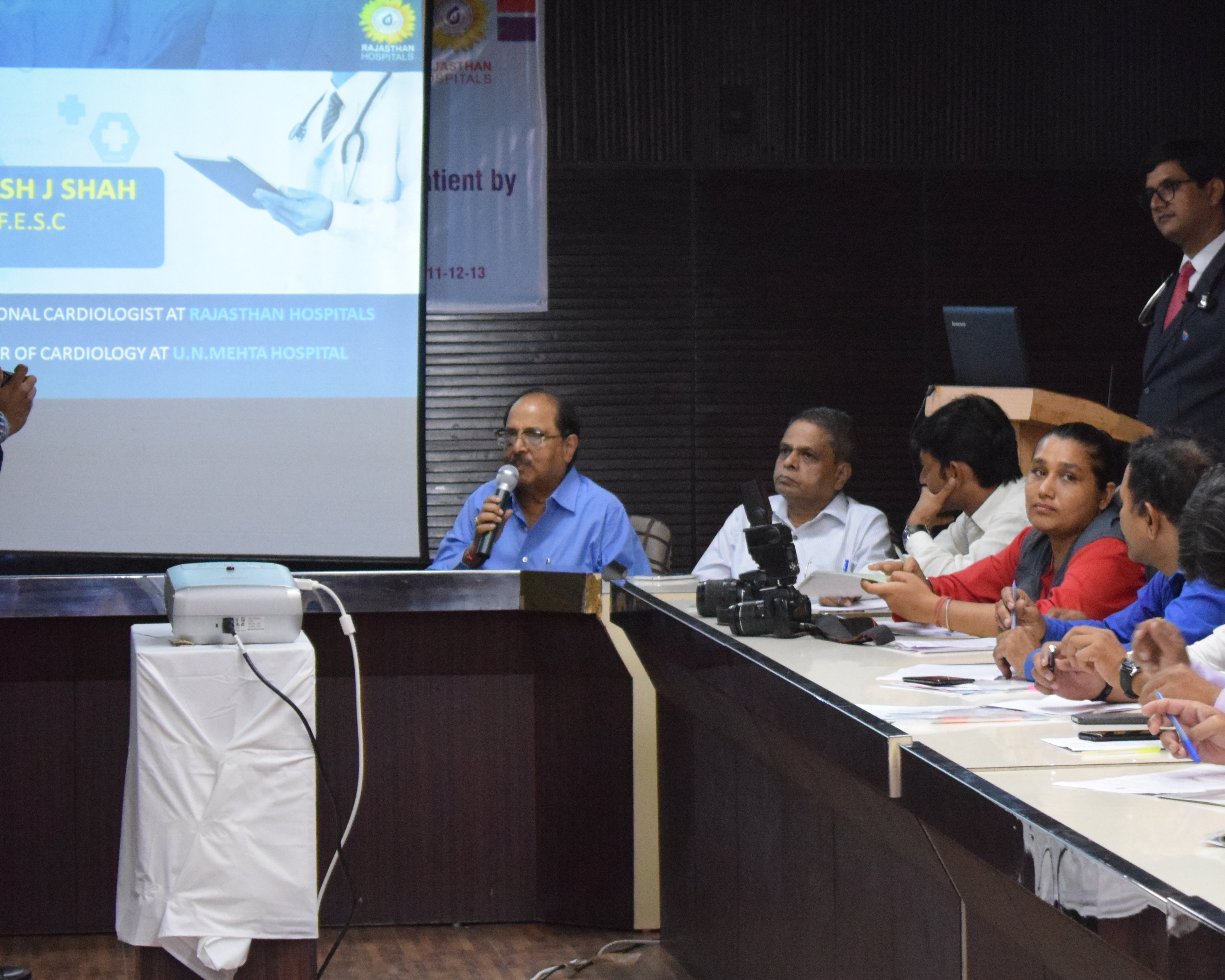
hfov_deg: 13.9
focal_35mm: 138
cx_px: 1049
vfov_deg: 11.2
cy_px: 381
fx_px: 4997
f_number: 5.6
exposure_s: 1/60
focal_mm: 55
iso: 4500
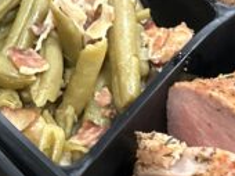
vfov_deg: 9.4
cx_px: -115
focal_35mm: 157
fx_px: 1064
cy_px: 40
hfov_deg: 12.0
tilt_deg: -46.2
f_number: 1.5
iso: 320
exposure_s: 1/60
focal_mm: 5.7
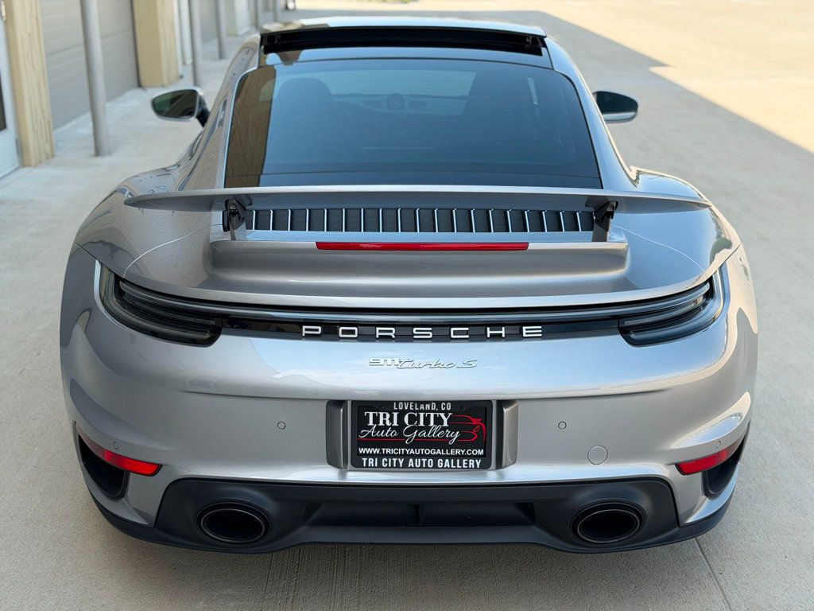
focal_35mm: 48
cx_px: 407
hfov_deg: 39.7
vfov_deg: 30.3
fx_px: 1129
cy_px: 306
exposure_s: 1/2146
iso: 64
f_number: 1.78
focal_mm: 6.76
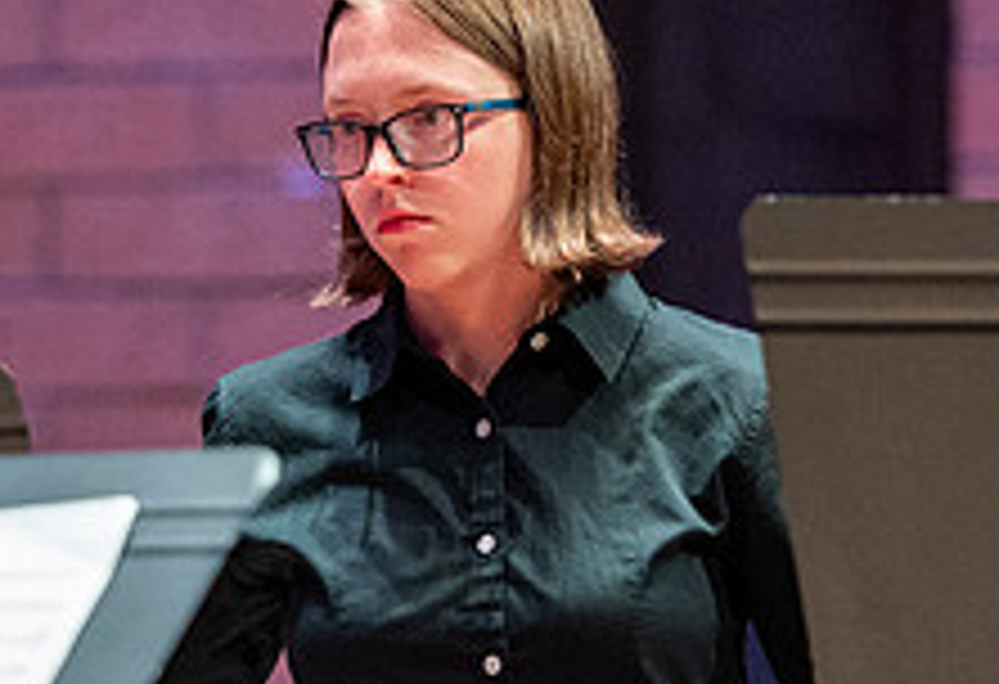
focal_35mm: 737
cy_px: 361
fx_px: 20622
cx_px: 472
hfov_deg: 2.8
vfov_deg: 1.9
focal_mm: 200
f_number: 2.8
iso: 3200
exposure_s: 1/320
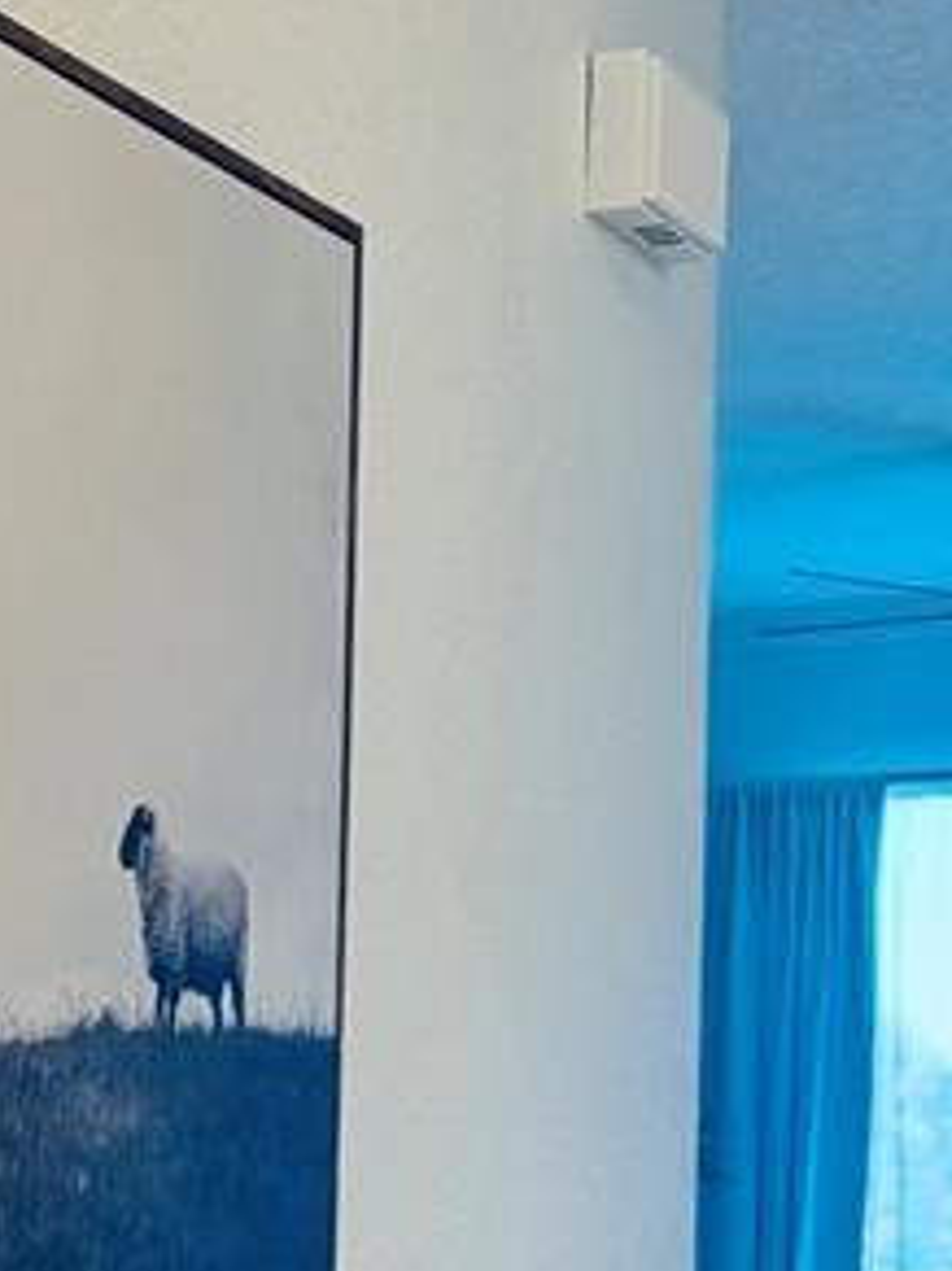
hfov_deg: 14.8
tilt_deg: -15.0
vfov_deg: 17.1
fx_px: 3633
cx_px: 197
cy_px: 2110
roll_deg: +1.5
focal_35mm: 99
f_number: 1.78
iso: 160
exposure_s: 1/120
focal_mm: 6.76
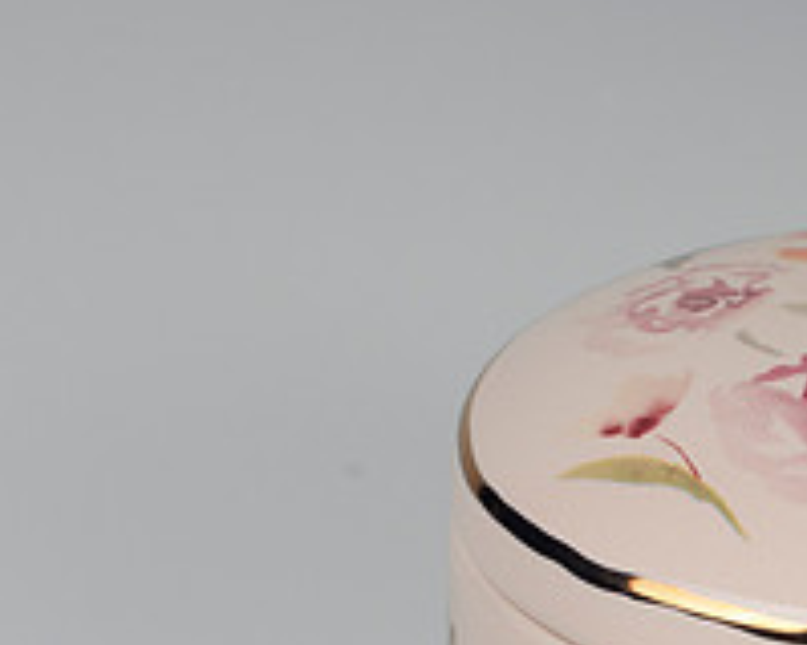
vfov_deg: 7.7
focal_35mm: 198
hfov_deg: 9.7
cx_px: 852
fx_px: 4727
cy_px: 829
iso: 200
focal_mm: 50
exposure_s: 1/250
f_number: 9
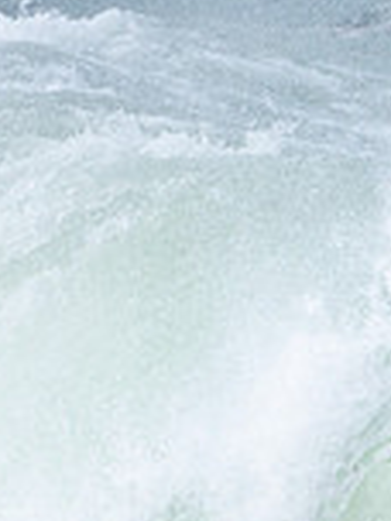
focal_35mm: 2750
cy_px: 605
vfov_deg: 0.7
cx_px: 480
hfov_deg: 0.5
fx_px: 41416
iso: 220
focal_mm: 500
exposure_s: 1/1000
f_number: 5.6
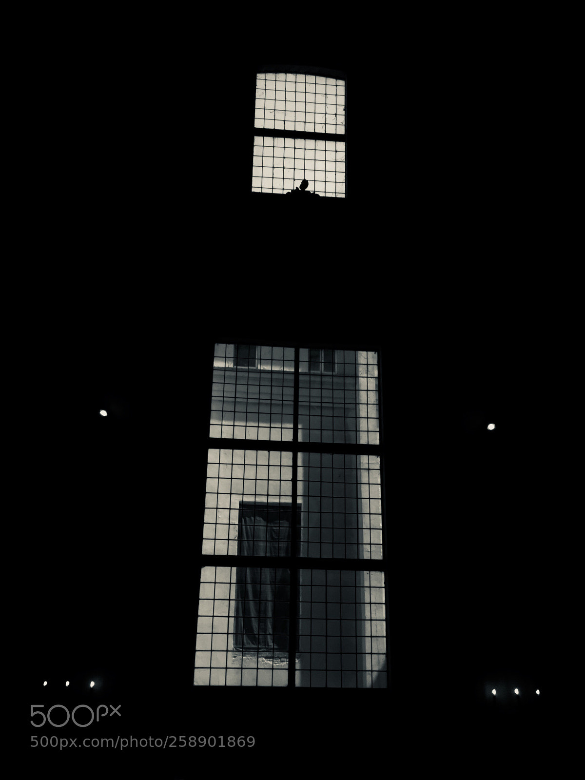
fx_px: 653
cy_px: 390
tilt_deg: +19.9
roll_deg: +0.4
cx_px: 292
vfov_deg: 61.7
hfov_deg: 48.2
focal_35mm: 29
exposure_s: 1/599
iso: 32
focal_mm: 4.15
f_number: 2.2
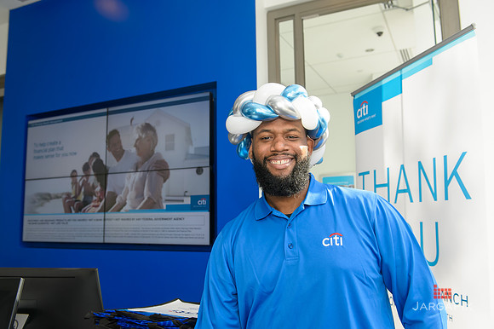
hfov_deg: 58.7
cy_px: 164
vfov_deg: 41.1
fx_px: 439
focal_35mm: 32
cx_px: 247
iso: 400
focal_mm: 32
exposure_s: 1/250
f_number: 5
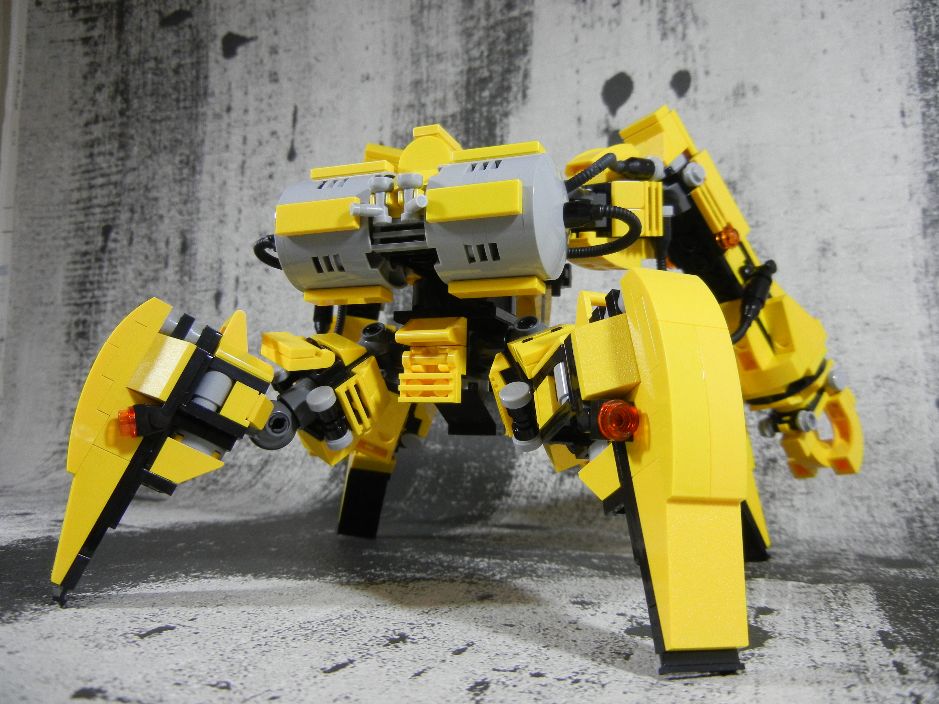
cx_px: 470
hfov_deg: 60.0
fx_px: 814
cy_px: 352
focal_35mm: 30
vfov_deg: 46.8
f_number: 3.5
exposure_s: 1/46.5
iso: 400
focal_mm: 5.4
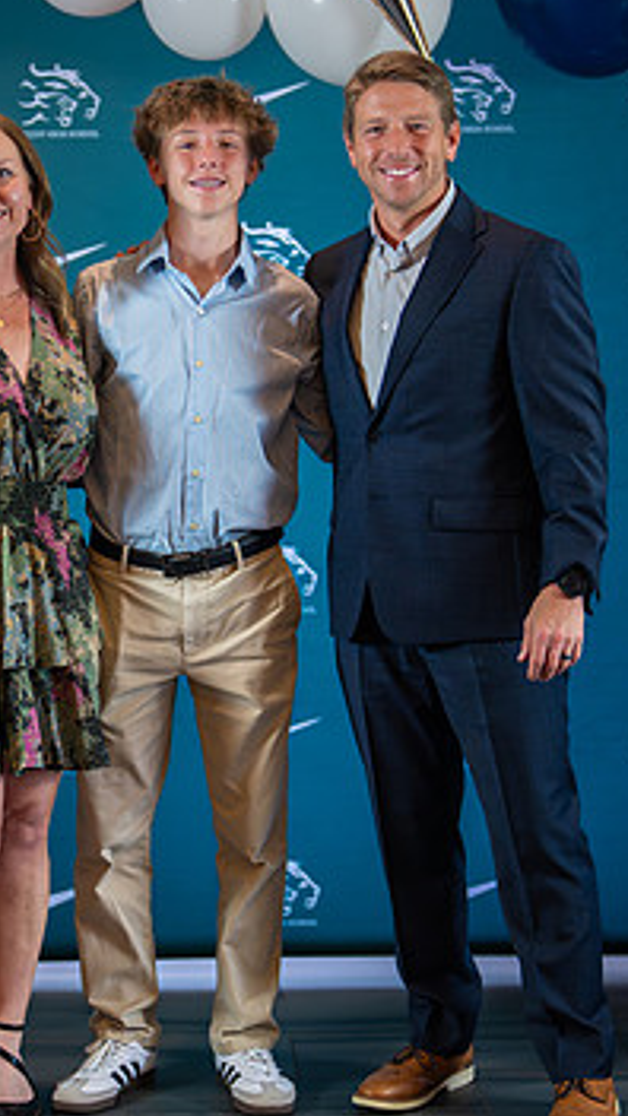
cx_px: 237
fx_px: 2931
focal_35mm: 99
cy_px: 547
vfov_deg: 21.6
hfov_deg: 12.2
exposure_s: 1/400
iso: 1000
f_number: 1.2
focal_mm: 50
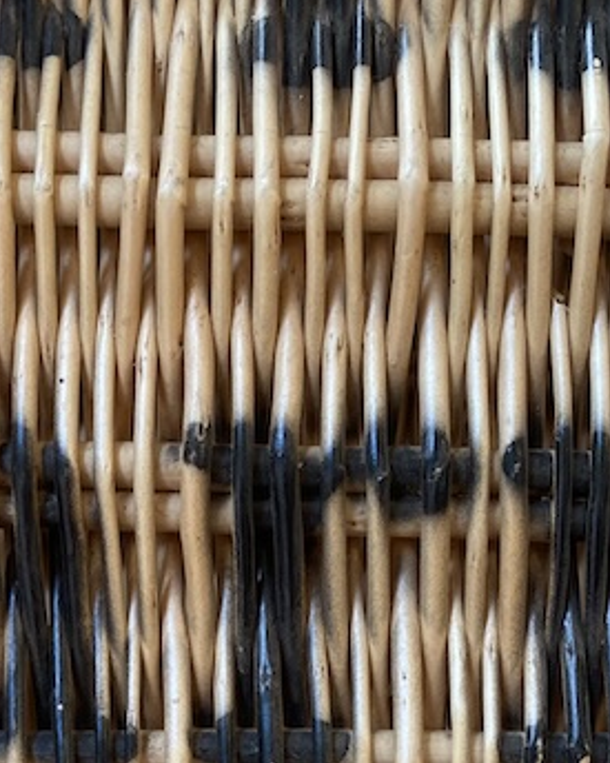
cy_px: 838
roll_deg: +0.6
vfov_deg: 28.9
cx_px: 257
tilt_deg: -7.3
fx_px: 1332
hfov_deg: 25.8
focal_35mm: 59
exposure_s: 1/50
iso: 125
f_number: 1.8
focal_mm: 4.25
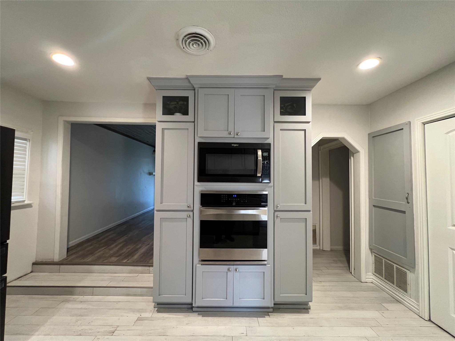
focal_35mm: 13
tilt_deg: +1.1
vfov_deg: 89.9
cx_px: 228
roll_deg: +0.4
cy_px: 170
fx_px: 171
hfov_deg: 106.2
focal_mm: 1.57
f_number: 1.8
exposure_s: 1/60
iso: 320
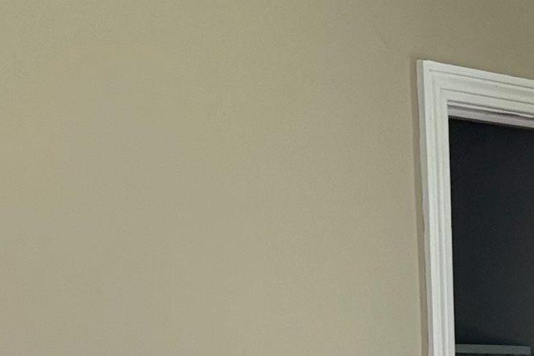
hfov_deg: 13.2
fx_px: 1928
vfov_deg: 9.7
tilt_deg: -8.7
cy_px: 735
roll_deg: -1.4
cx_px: 1133
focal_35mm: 130
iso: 250
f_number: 1.6
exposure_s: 1/60
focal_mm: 5.96
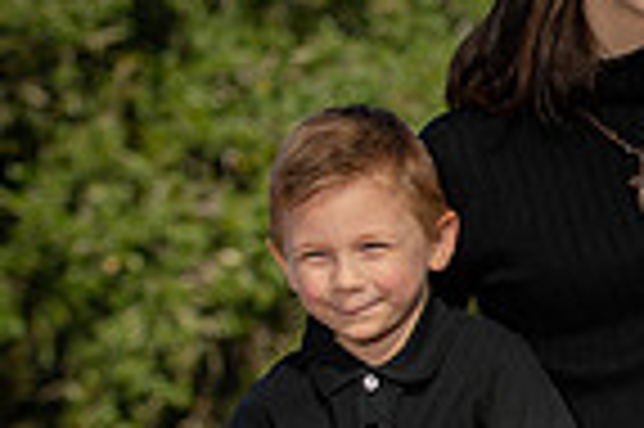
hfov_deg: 5.8
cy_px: 446
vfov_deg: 3.9
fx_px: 6254
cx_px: 1126
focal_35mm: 350
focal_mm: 86
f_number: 5
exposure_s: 1/250
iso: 50
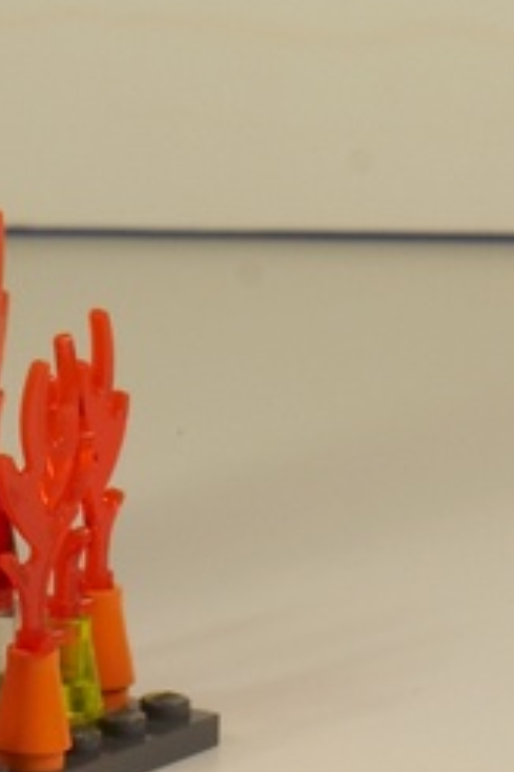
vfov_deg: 6.5
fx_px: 6734
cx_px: -32
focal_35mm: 314
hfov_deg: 4.4
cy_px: -425
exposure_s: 1/6
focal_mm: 50
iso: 200
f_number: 16
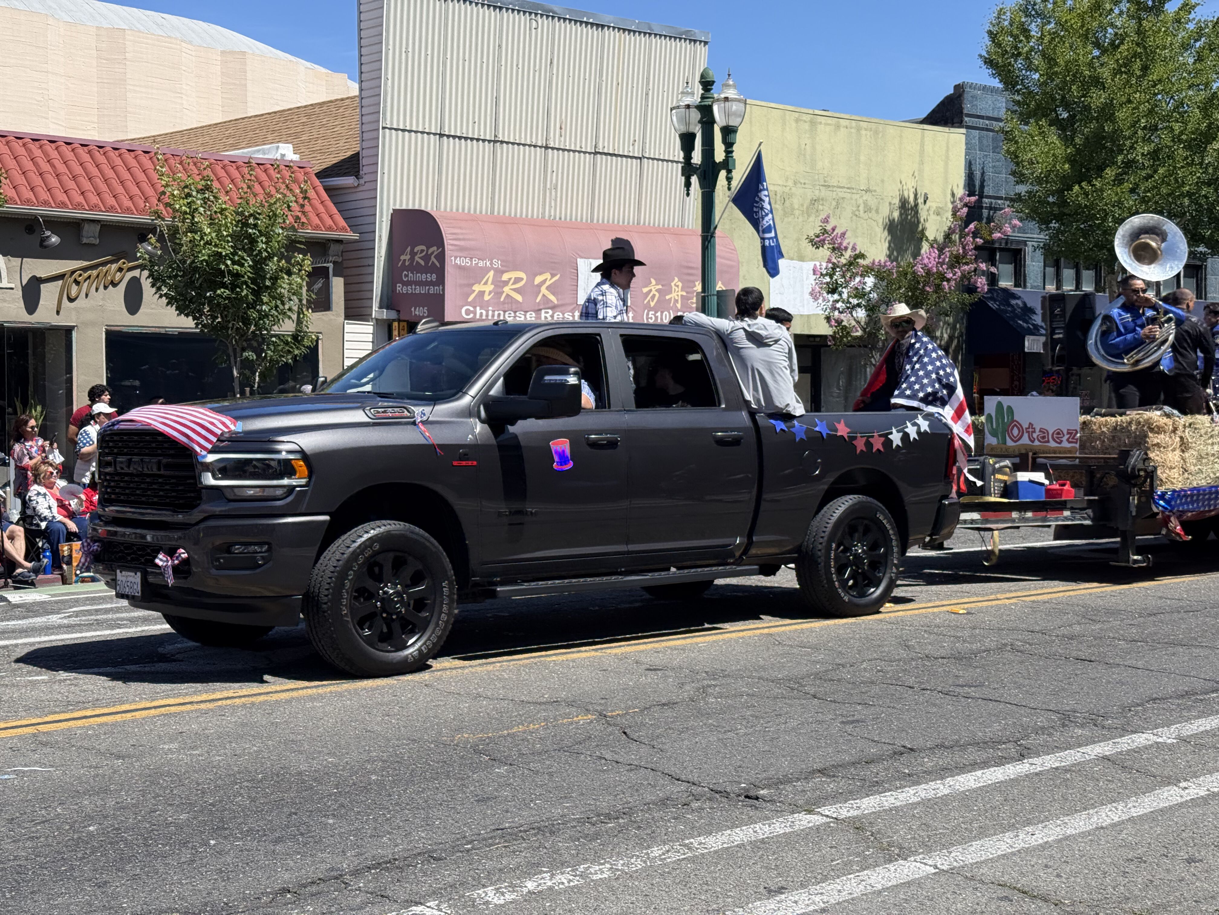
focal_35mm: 48
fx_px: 1690
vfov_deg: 30.3
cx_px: 610
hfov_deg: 39.7
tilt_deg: -2.0
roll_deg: -0.3
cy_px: 458
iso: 64
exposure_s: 1/3891
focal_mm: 6.76
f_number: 1.78
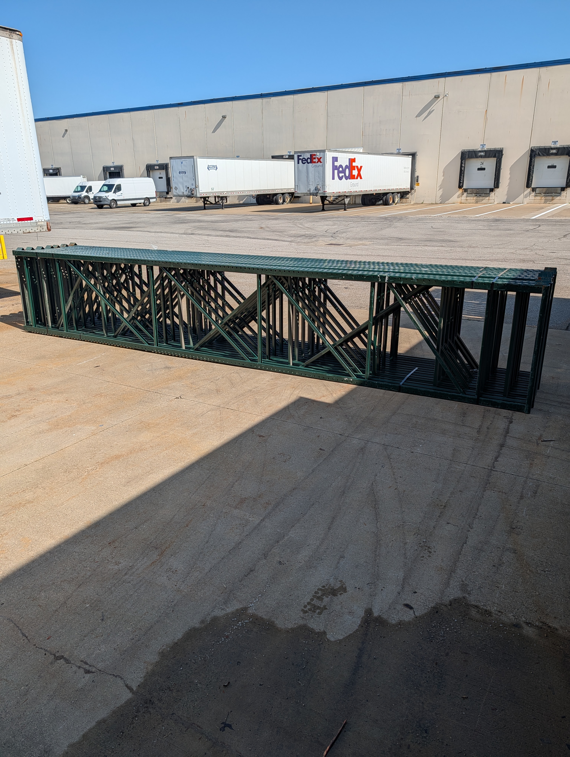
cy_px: 378
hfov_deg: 56.9
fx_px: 526
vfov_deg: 71.5
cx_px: 285
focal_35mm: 24
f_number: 1.68
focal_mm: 6.9
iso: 21
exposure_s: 1/1754
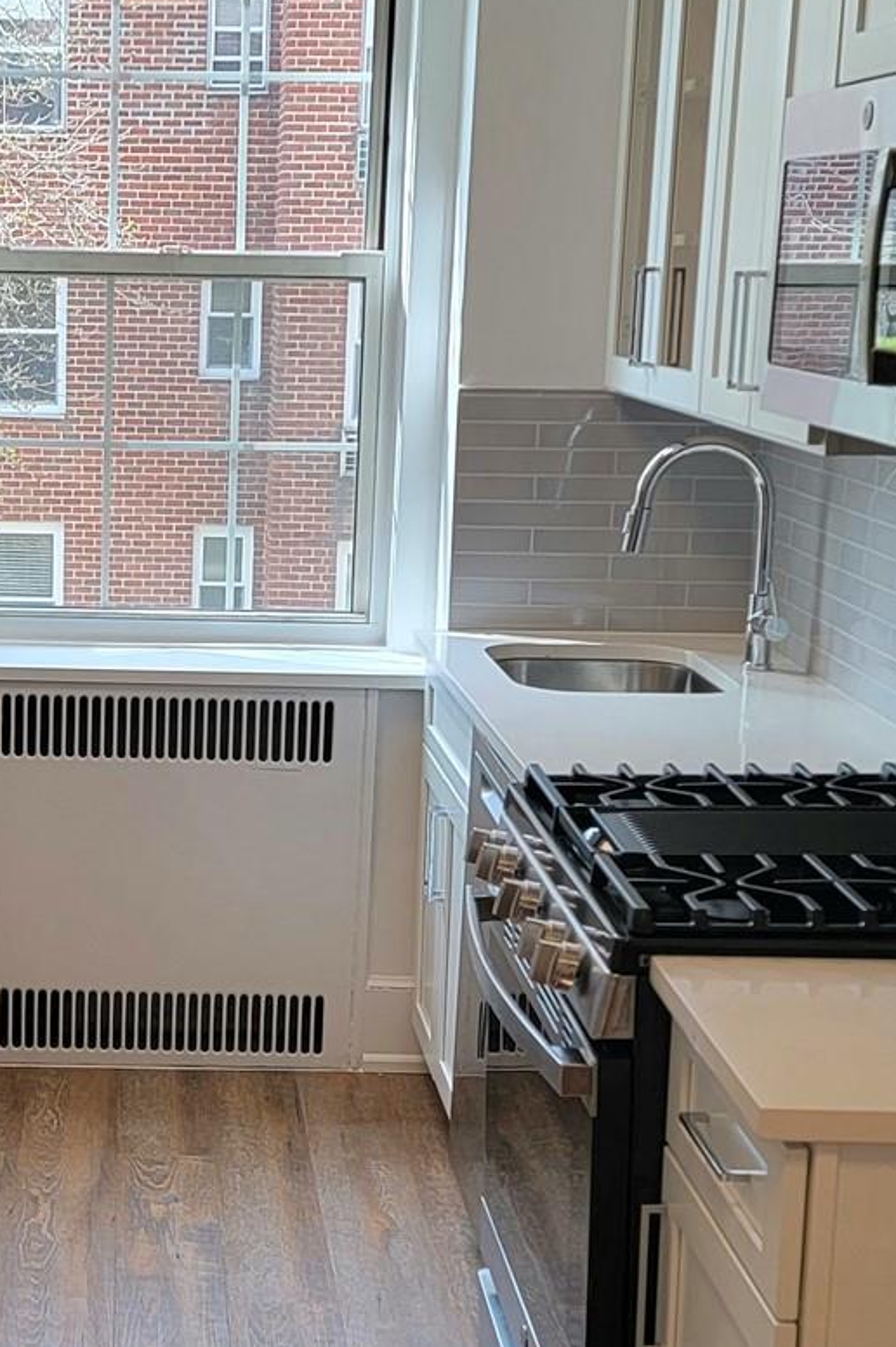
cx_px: 128
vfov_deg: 30.5
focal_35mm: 66
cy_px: 702
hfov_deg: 20.3
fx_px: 2466
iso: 80
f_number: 1.8
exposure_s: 1/120
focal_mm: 6.7
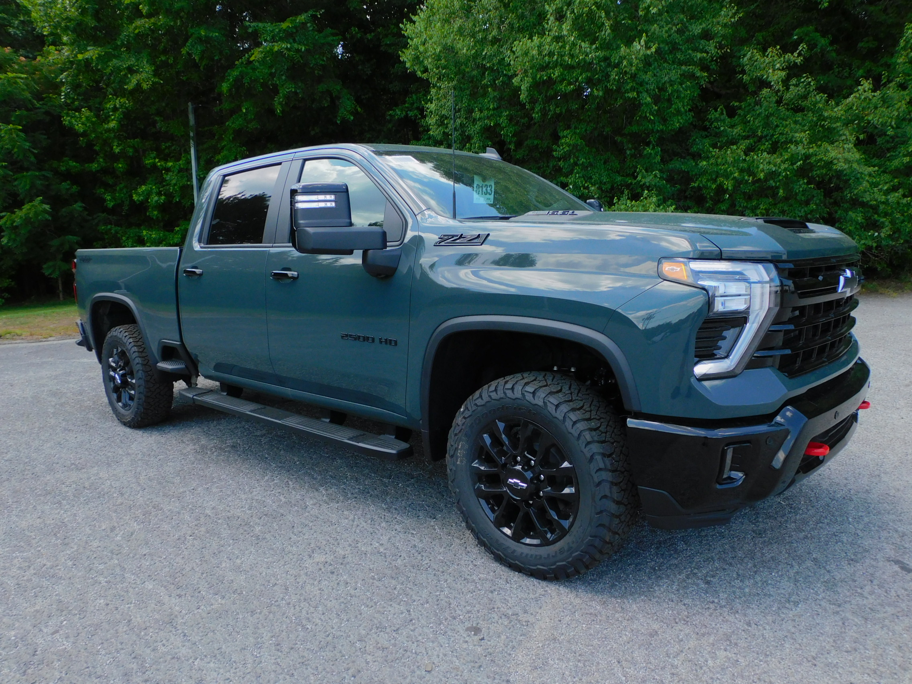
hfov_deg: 71.6
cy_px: 342
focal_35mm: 24
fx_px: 632
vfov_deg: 56.8
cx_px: 456
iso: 125
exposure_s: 1/400
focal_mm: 4.3
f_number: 3.3
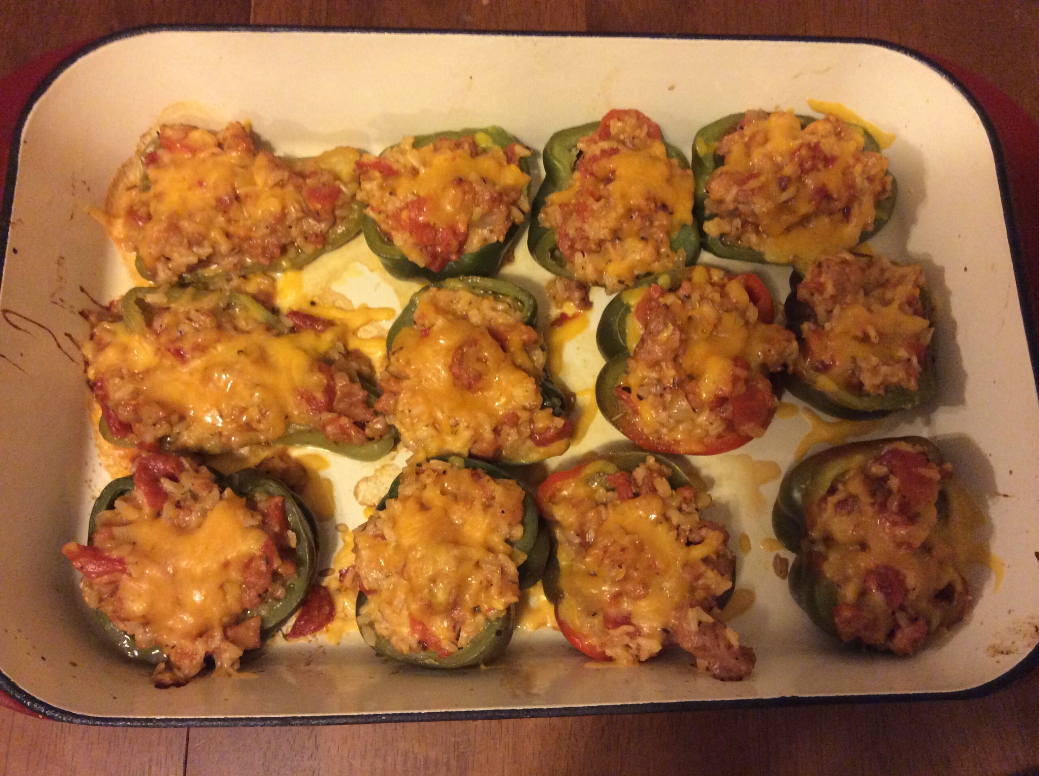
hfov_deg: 55.4
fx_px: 989
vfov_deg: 42.8
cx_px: 520
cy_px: 388
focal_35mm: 33
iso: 320
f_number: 2.4
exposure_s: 1/15
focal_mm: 3.3
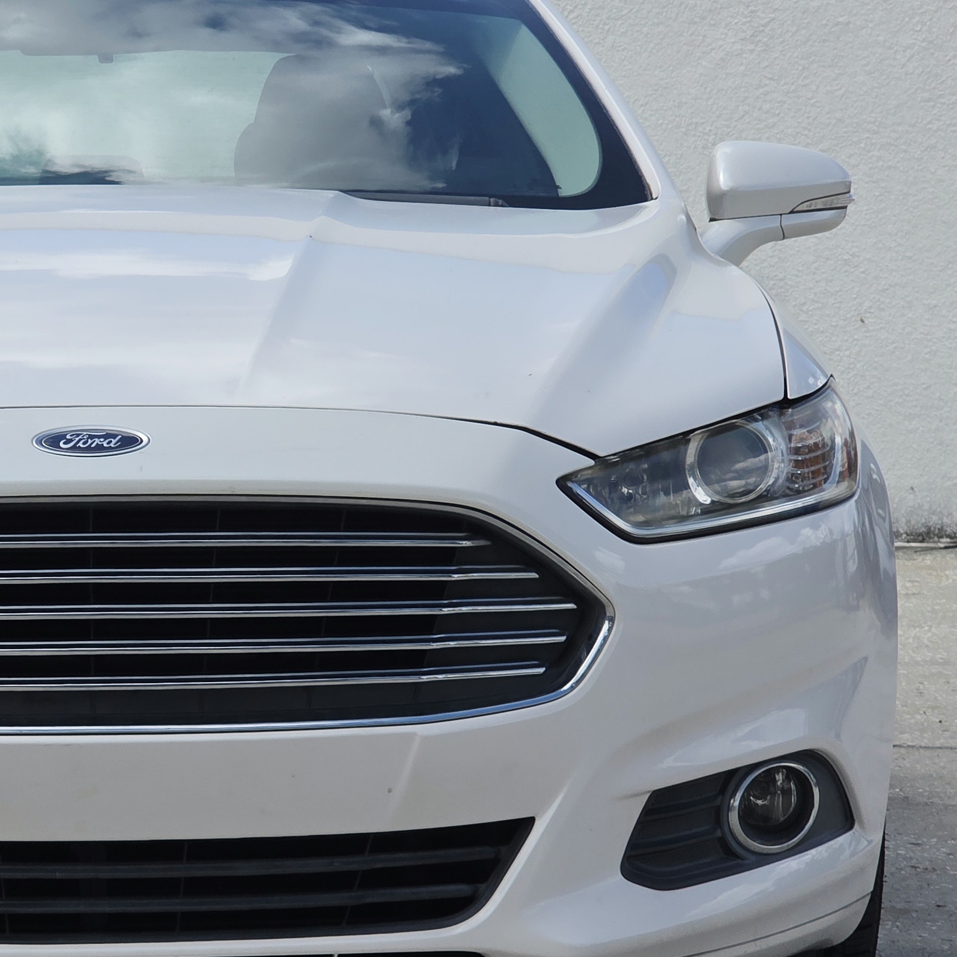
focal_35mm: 132
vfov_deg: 13.2
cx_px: 97
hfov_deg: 13.1
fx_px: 4129
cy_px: 587
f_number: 2.4
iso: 50
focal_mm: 7.9
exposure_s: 1/2302
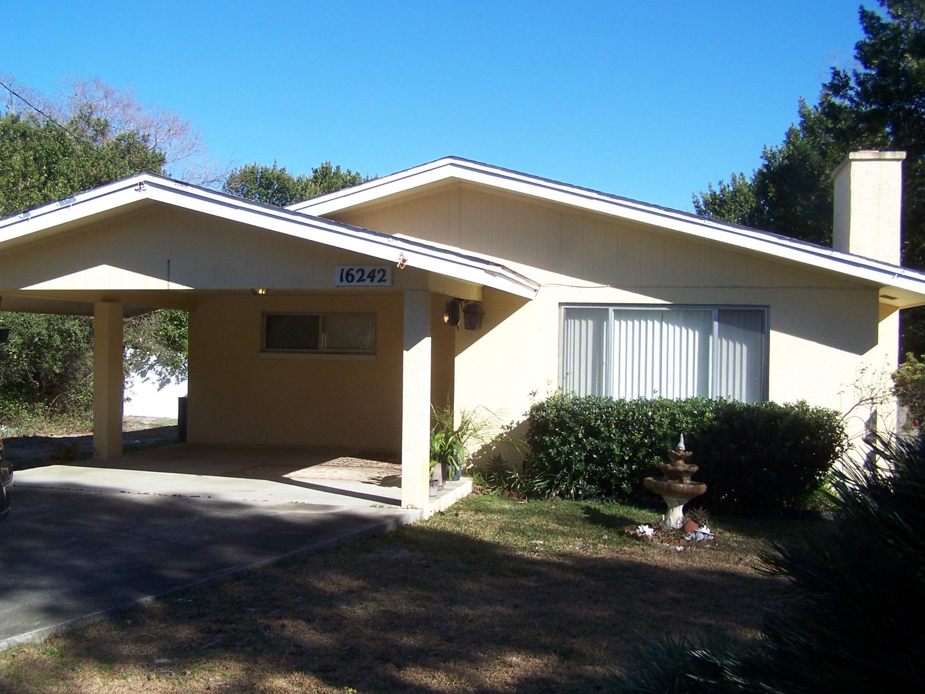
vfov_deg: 35.9
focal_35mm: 40
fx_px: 1069
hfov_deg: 46.8
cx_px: 454
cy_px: 362
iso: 80
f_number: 4
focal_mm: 6.3
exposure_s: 1/500
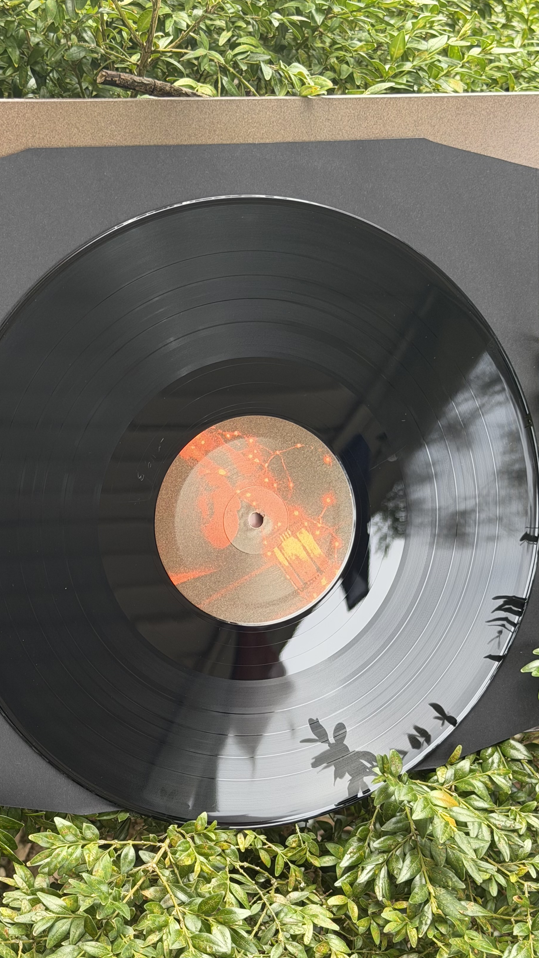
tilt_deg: -47.2
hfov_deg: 22.6
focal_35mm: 53
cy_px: 482
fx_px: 1346
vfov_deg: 39.2
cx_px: 224
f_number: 1.78
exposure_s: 1/123
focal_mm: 6.76
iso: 50
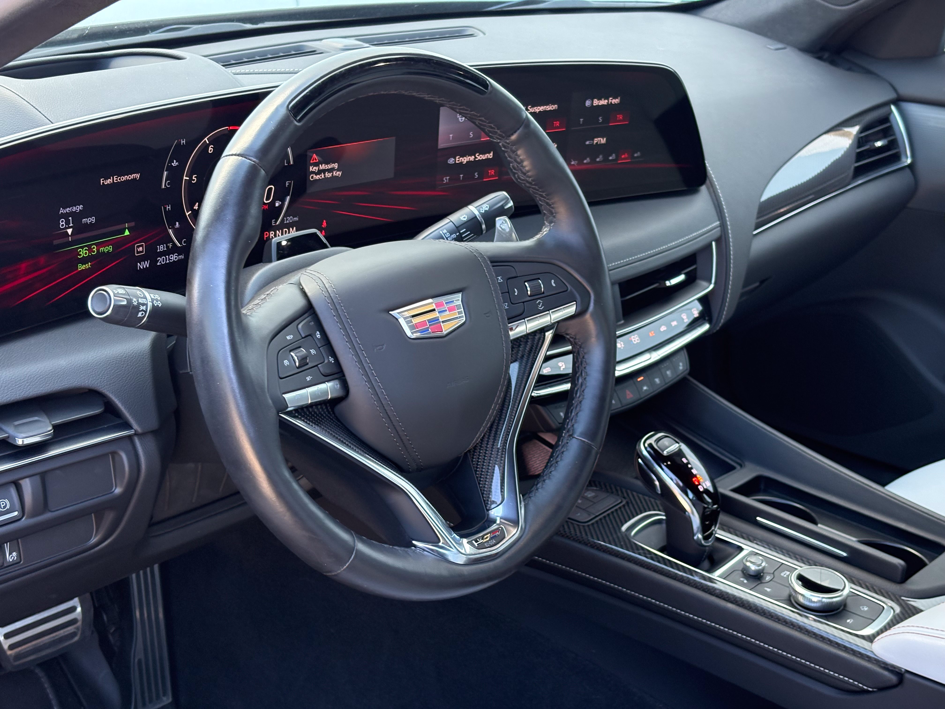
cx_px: 472
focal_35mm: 52
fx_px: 1420
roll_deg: -4.2
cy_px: 354
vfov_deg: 28.0
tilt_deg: -21.0
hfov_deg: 36.8
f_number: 1.6
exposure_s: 1/79
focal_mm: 5.96
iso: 100
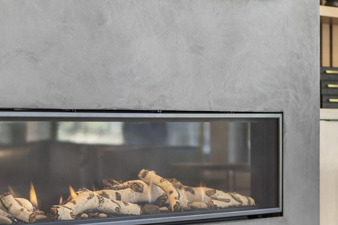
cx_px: 136
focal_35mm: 122
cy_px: 155
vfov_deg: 11.2
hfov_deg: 16.8
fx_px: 1145
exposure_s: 1/6
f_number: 1.8
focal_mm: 85
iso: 100
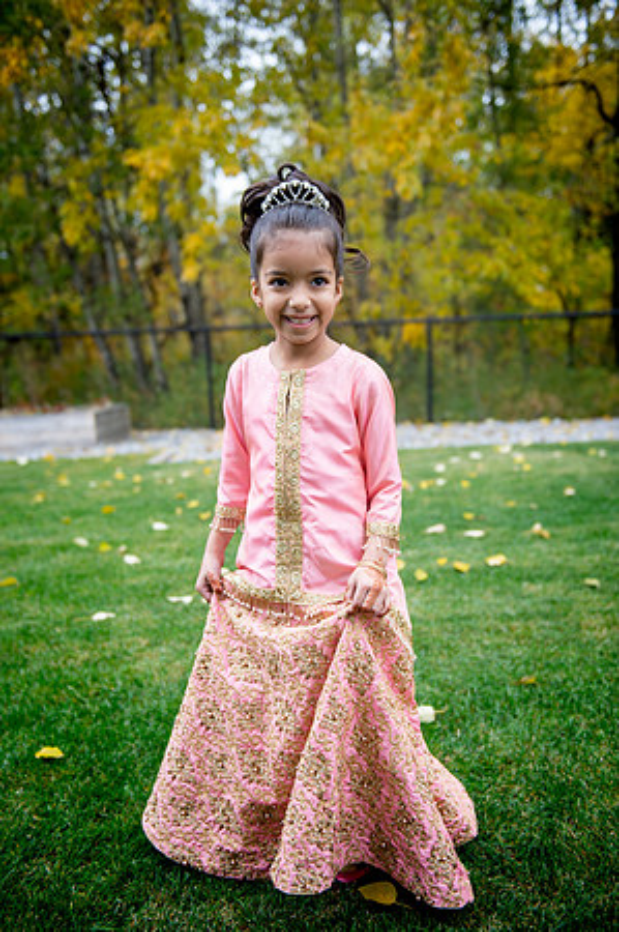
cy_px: 466
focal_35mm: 35
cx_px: 310
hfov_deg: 37.8
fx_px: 905
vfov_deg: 54.5
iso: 100
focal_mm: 35
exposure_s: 1/200
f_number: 2.8
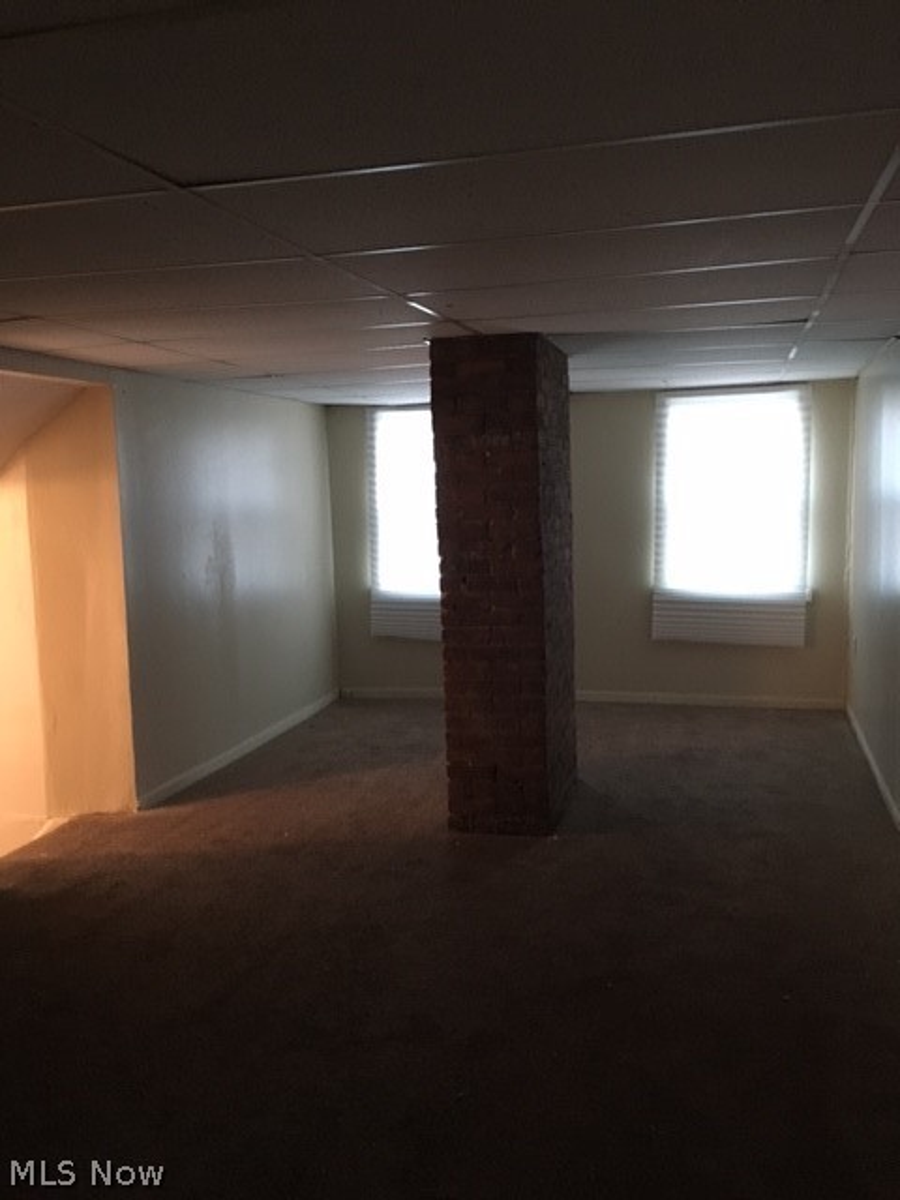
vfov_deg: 61.7
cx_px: 450
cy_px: 600
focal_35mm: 29
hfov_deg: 48.2
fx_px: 1005
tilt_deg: -6.8
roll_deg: +0.1
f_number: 2.2
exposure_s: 1/15
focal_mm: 4.15
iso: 200
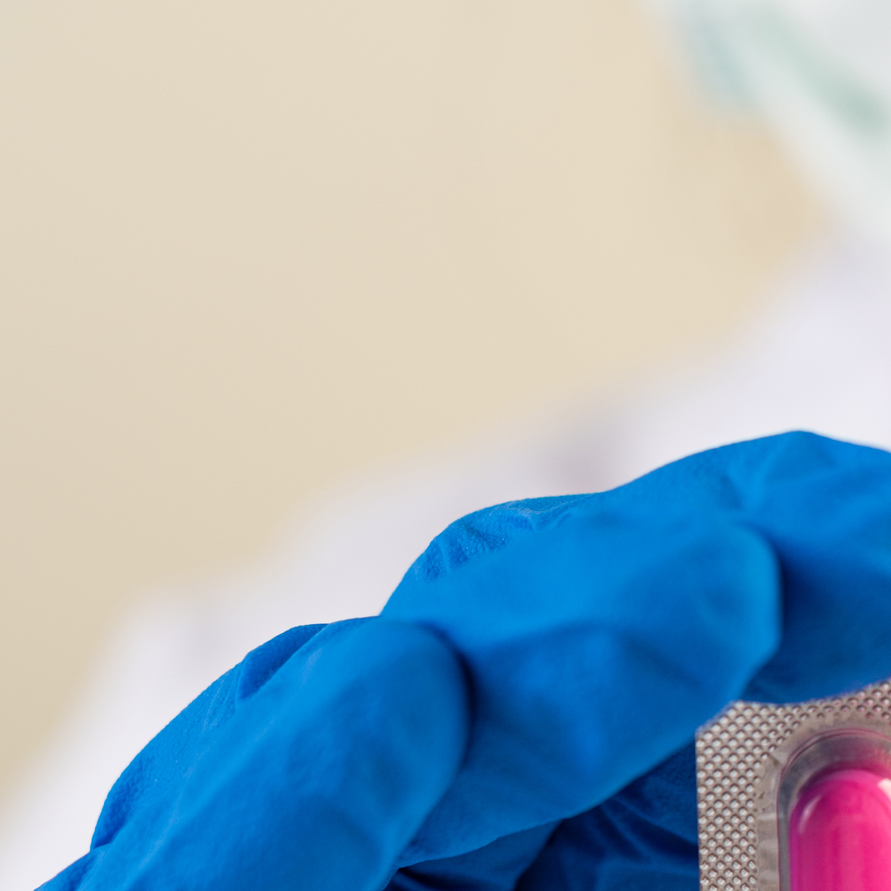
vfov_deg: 10.1
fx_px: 4980
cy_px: 944
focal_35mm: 171
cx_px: 1229
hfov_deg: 10.0
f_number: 5
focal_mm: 60
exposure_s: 1/125
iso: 100
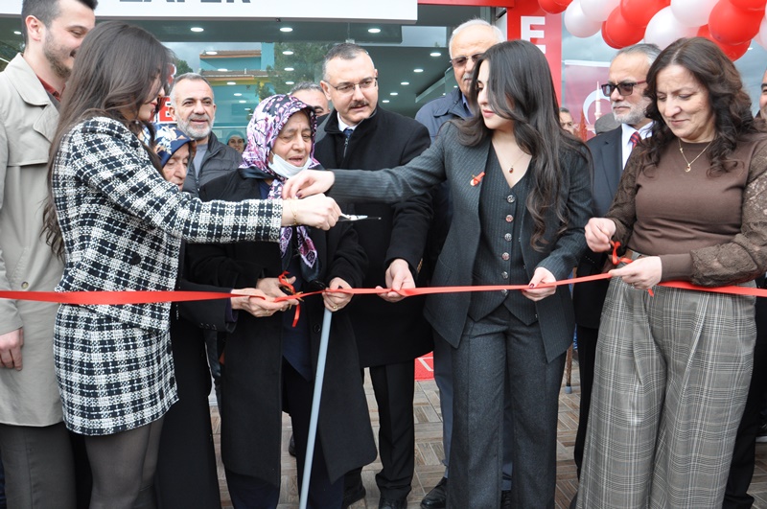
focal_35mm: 27
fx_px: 574
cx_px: 384
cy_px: 254
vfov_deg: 47.8
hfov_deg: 67.5
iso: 640
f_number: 8
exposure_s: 1/60
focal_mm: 18
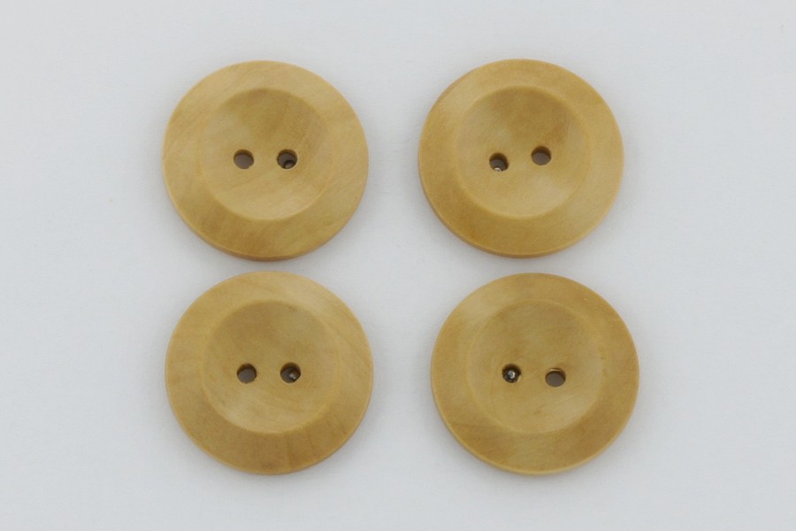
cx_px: 398
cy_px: 266
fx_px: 1824
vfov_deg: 16.6
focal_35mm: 82
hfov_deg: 24.6
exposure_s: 1/320
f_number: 9
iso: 200
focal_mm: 55
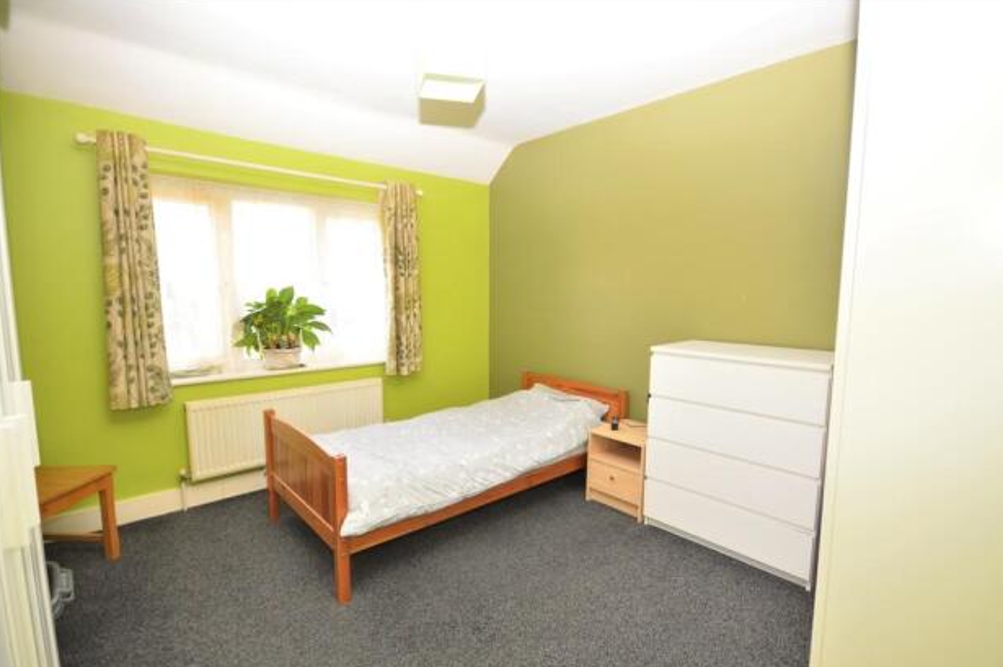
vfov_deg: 73.6
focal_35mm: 16
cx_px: 501
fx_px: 445
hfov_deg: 96.8
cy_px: 351
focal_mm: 10
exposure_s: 1/60
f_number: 4
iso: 500
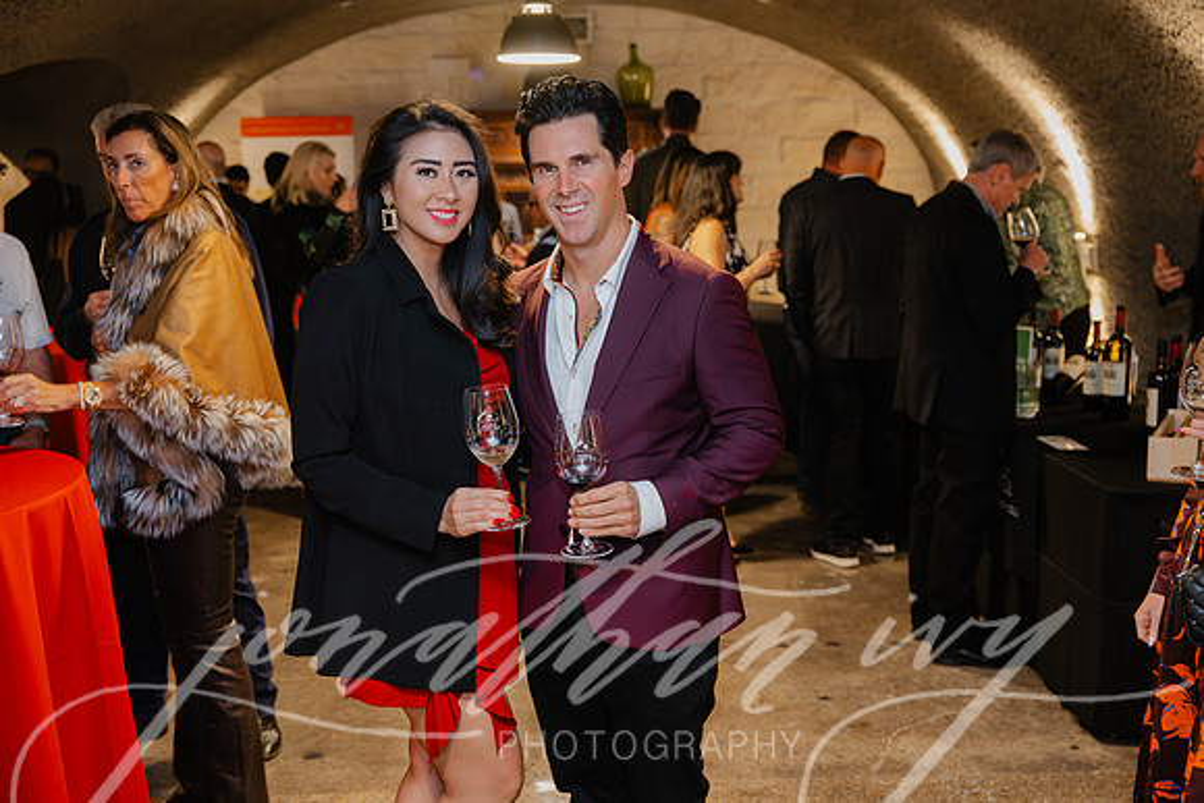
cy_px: 402
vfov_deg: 31.2
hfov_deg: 45.4
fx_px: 1438
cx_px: 602
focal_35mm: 43
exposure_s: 1/60
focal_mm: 43
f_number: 3.5
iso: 4000
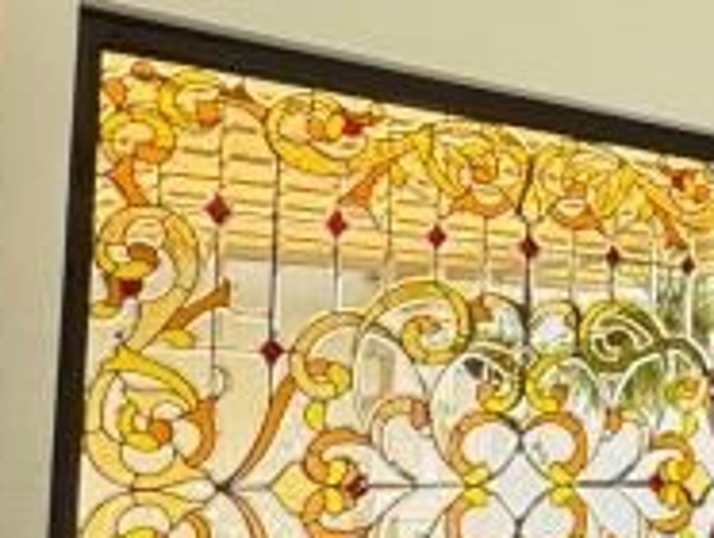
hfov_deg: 18.2
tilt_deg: +3.7
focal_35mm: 77
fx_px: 1590
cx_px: 1386
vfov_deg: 19.1
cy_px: 369
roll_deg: +0.8
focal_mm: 2.22
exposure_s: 1/205
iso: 40
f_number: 2.2
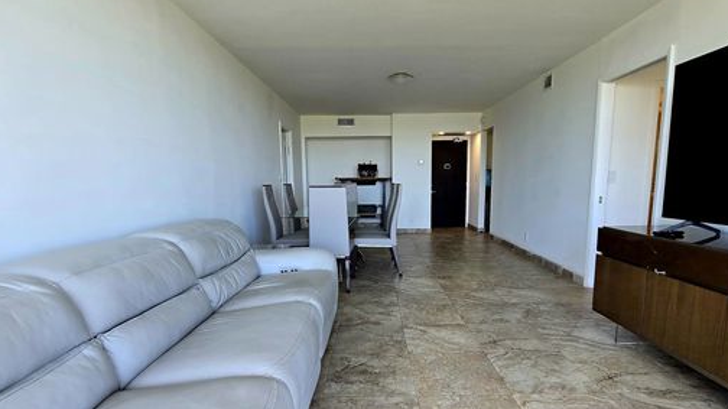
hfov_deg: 92.6
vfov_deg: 60.6
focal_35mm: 18
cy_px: 240
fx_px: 347
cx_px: 378
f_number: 2.2
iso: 64
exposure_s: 1/120
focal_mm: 2.2
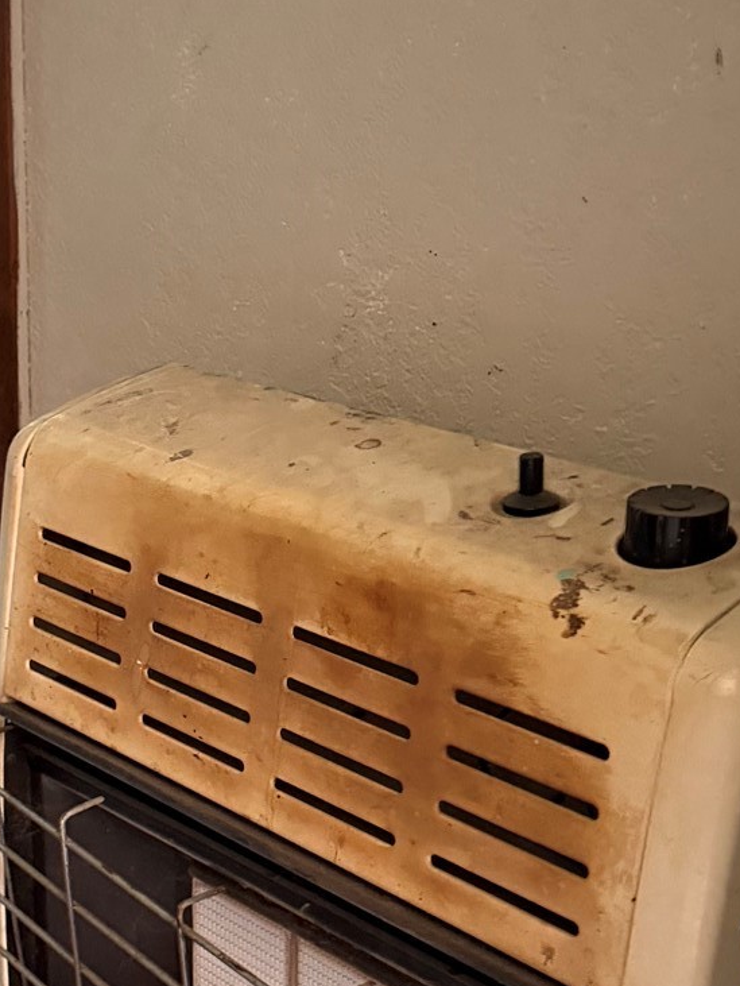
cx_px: 237
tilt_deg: -19.5
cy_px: 661
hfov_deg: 23.2
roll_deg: -2.0
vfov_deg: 30.5
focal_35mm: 63
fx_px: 1794
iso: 800
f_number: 1.78
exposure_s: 1/59
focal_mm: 6.76
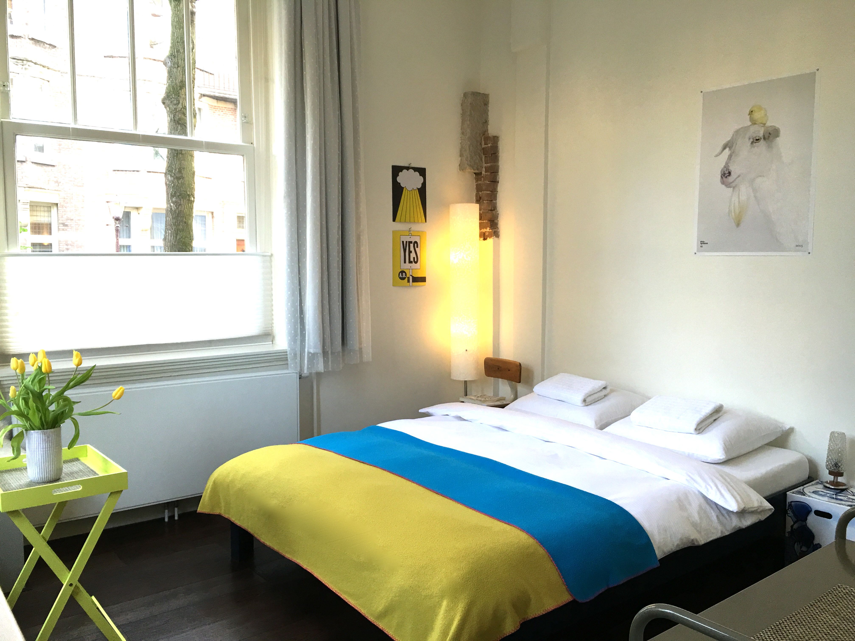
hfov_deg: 61.7
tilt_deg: -4.5
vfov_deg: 48.2
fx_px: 716
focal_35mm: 29
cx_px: 428
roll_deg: -1.8
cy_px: 320
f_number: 2.2
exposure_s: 1/33
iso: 25
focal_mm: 4.15
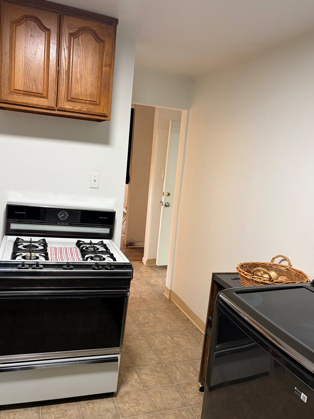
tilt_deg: -10.2
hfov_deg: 49.7
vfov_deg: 63.4
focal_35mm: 28
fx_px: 339
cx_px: 152
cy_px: 212
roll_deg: -5.3
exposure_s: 1/60
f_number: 1.6
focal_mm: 5.96
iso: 200
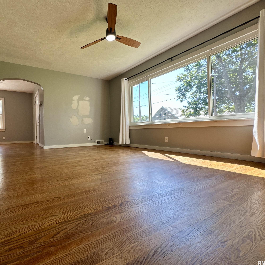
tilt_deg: -0.3
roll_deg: +0.9
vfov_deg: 84.0
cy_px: 131
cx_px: 94
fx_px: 147
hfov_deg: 81.8
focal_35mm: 17
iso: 50
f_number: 2.2
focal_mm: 2.22
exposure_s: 1/121
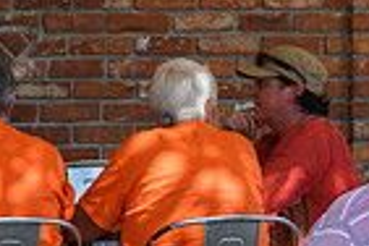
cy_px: 67
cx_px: 76
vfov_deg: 4.3
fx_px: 3269
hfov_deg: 6.5
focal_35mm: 319
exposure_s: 1/200
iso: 180
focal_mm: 66
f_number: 8
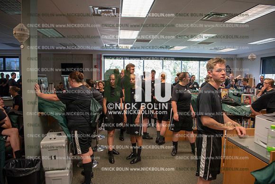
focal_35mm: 24
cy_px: 92
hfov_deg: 73.7
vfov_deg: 53.2
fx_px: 183
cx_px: 138
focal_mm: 24
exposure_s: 1/125
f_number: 3.5
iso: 1600
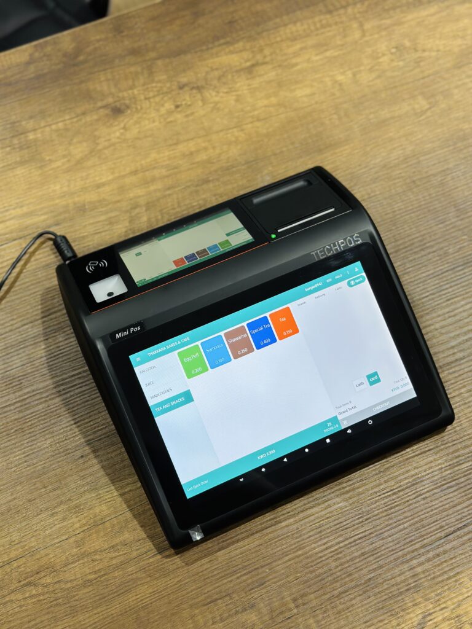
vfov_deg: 39.7
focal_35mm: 48
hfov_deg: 30.3
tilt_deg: -67.8
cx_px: 236
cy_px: 314
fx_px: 873
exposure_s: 1/101
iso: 64
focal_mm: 6.86
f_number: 1.78
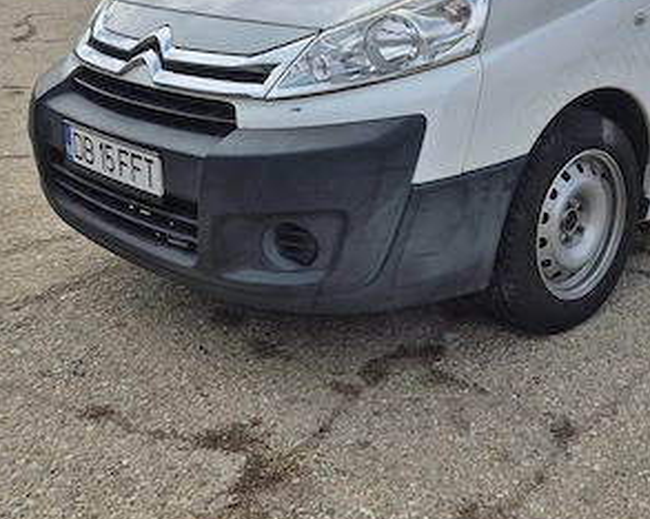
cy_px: 58
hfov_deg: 39.1
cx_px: 501
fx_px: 884
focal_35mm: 46
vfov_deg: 31.3
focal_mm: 5.4
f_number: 1.8
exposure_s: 1/2656
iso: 25
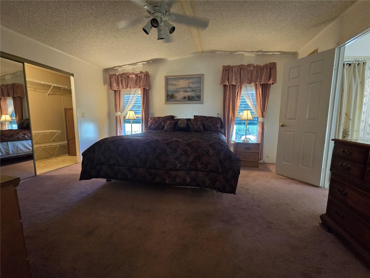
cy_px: 139
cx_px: 185
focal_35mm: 13
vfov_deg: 89.9
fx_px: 139
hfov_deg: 106.2
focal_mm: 2.2
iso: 800
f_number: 2.2
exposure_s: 1/60
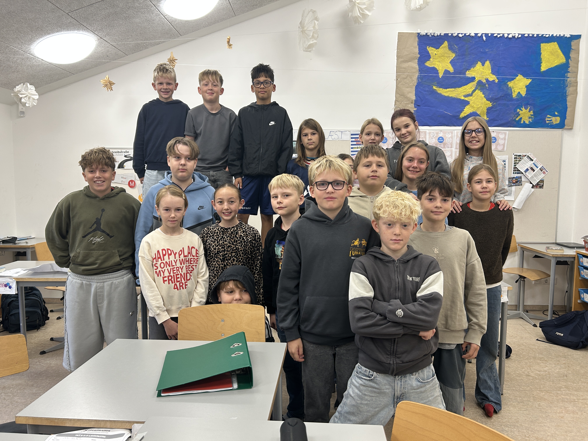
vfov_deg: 53.1
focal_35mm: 26
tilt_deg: -4.4
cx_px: 294
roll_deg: -0.1
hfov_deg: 67.3
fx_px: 442
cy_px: 220
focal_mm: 5.7
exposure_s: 1/100
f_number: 1.5
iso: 80
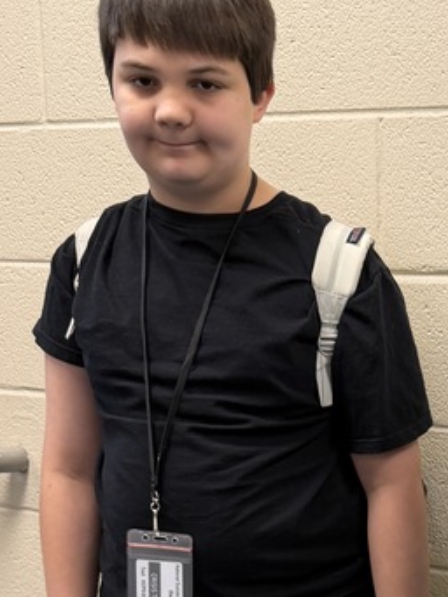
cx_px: 522
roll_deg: -1.5
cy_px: 639
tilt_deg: -15.2
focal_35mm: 72
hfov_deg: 19.4
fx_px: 1242
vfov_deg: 25.3
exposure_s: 1/60
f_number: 1.78
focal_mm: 6.76
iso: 200
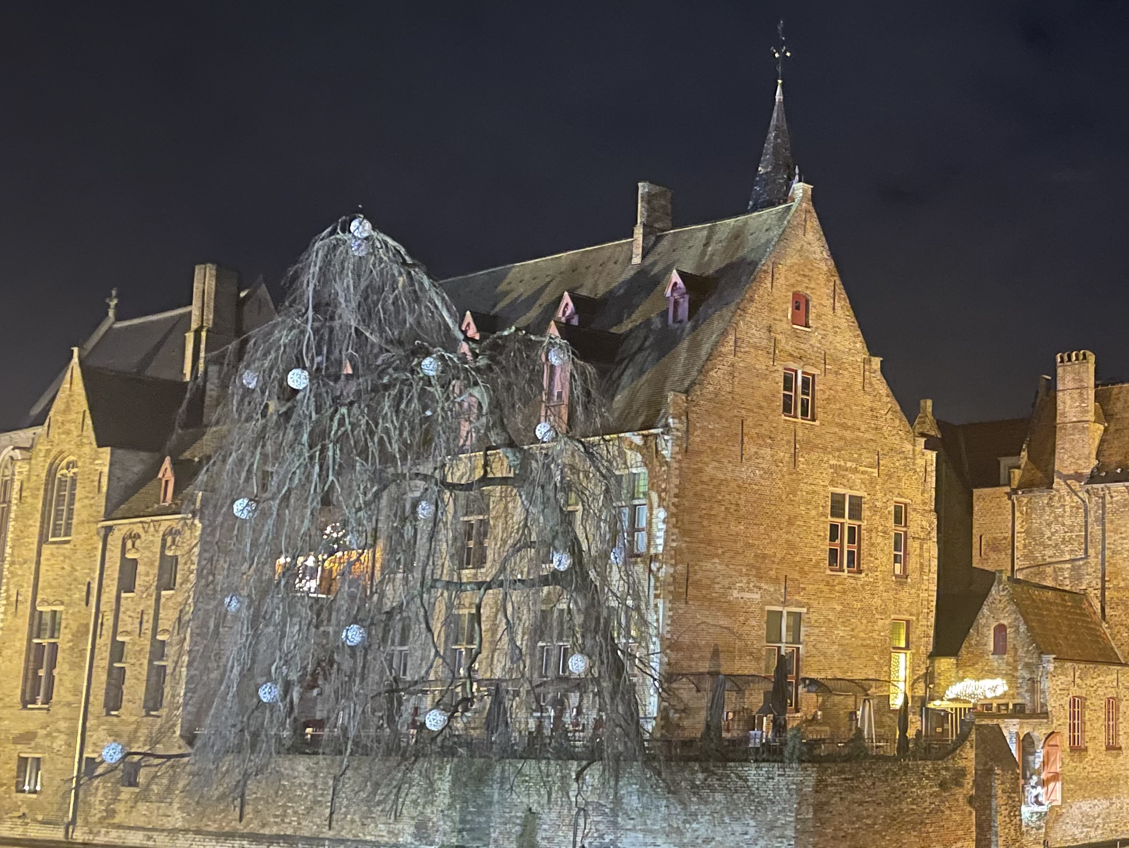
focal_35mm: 49
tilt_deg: +11.4
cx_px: 1023
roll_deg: -0.3
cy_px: 431
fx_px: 1598
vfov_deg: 29.7
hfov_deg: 36.4
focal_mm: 4.2
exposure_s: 1/8
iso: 640
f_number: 1.6
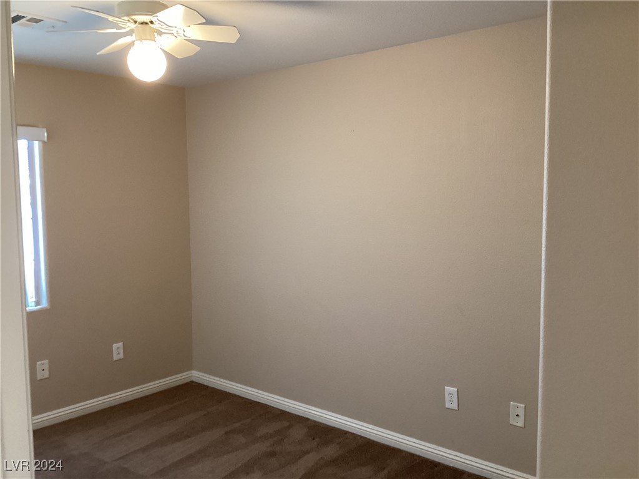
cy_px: 240
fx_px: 572
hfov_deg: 58.4
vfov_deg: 45.4
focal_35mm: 31
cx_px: 320
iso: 320
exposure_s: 1/40
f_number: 2.4
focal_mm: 3.3
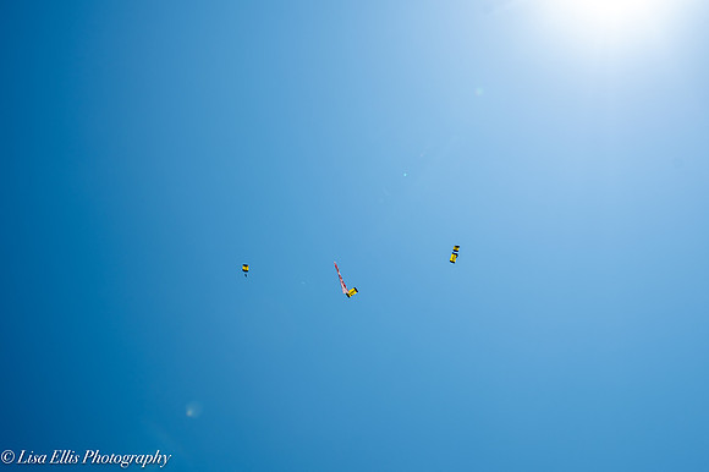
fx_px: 827
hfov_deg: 46.4
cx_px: 354
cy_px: 236
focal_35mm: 42
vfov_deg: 31.9
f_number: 6.3
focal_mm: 35
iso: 100
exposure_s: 1/800
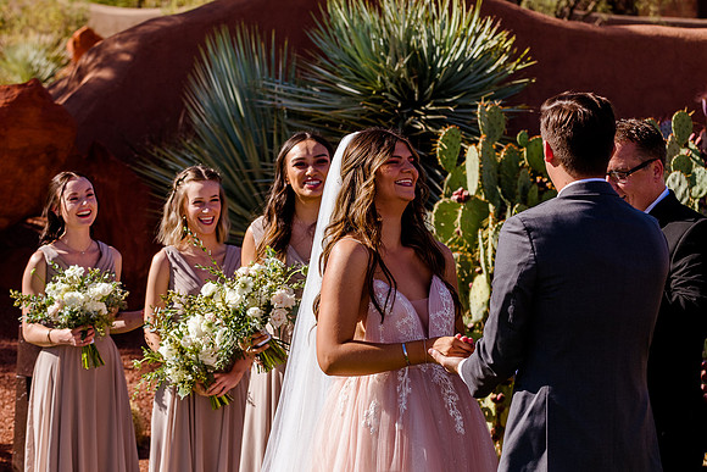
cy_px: 232
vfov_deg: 8.8
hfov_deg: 13.1
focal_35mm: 156
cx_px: 400
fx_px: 3068
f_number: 5
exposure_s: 1/800
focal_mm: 95
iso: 200
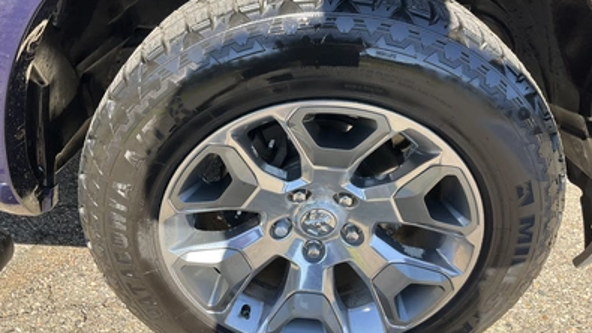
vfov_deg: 36.6
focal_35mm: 32
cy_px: 184
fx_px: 502
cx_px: 297
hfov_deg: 61.0
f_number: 1.8
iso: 25
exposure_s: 1/284
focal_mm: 3
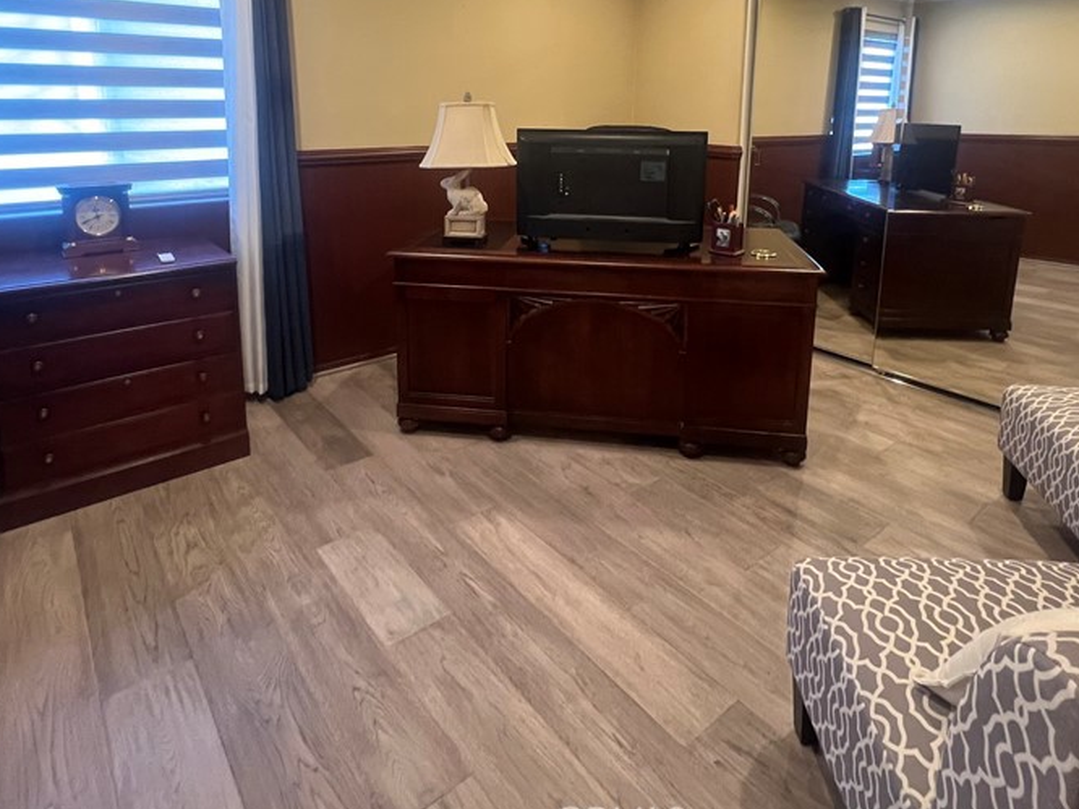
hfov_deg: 81.8
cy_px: 222
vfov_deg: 62.9
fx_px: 623
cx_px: 548
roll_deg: -0.4
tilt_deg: -10.3
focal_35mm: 20
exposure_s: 1/60
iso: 400
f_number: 1.8
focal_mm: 1.57
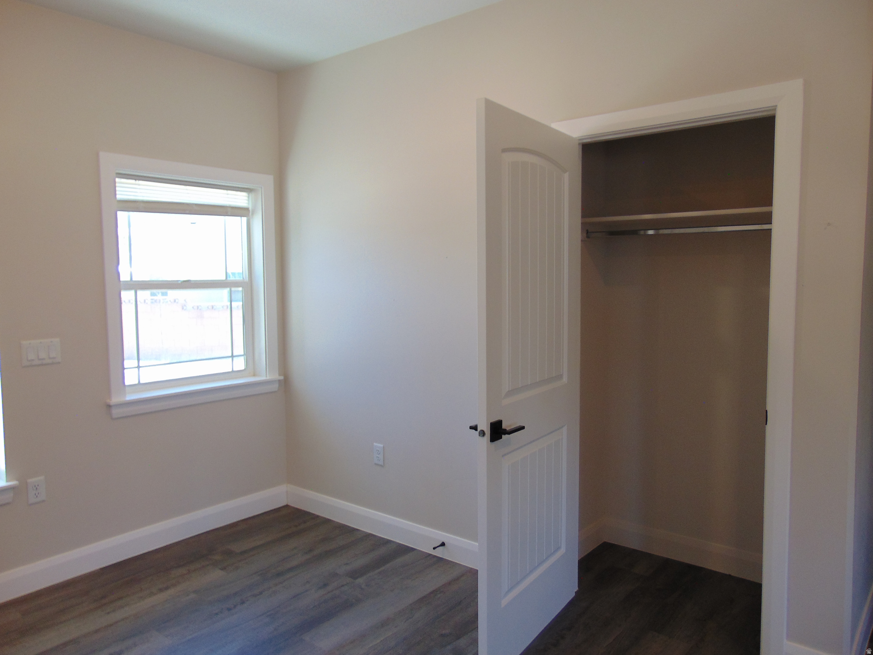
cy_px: 328
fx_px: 630
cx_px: 436
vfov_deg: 54.9
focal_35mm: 25
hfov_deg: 69.4
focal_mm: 4.5
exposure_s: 1/40
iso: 80
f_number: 3
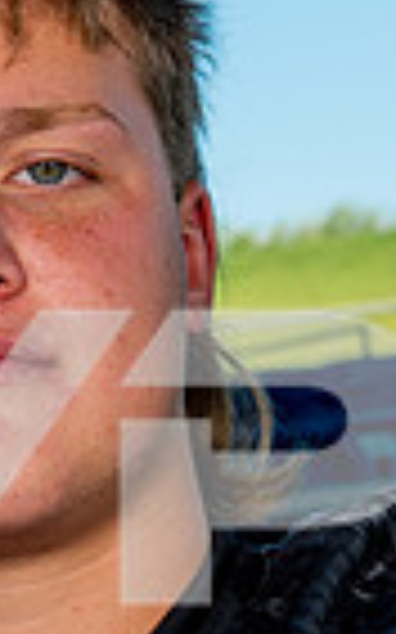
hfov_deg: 4.6
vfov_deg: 7.3
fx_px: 4874
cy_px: 958
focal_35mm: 282
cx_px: 88
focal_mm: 49
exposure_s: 1/125
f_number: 8
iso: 100
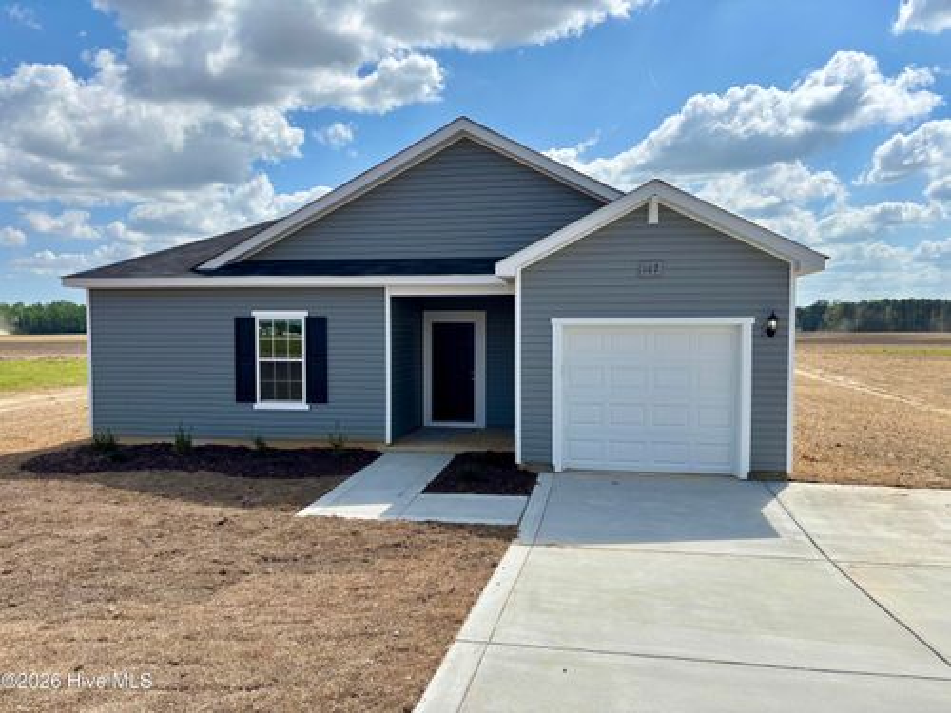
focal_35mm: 26
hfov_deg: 67.3
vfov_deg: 53.1
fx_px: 714
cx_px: 476
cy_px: 356
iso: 50
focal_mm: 5.96
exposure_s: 1/4630
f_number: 1.6
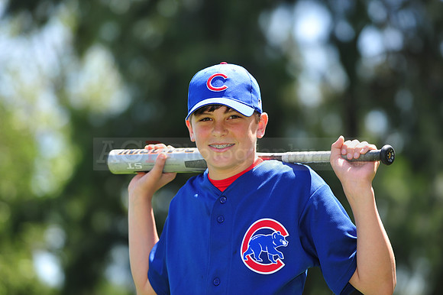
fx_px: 2460
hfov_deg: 10.3
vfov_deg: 6.9
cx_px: 222
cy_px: 148
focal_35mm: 200
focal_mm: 200
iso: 200
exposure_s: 1/500
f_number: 4.5
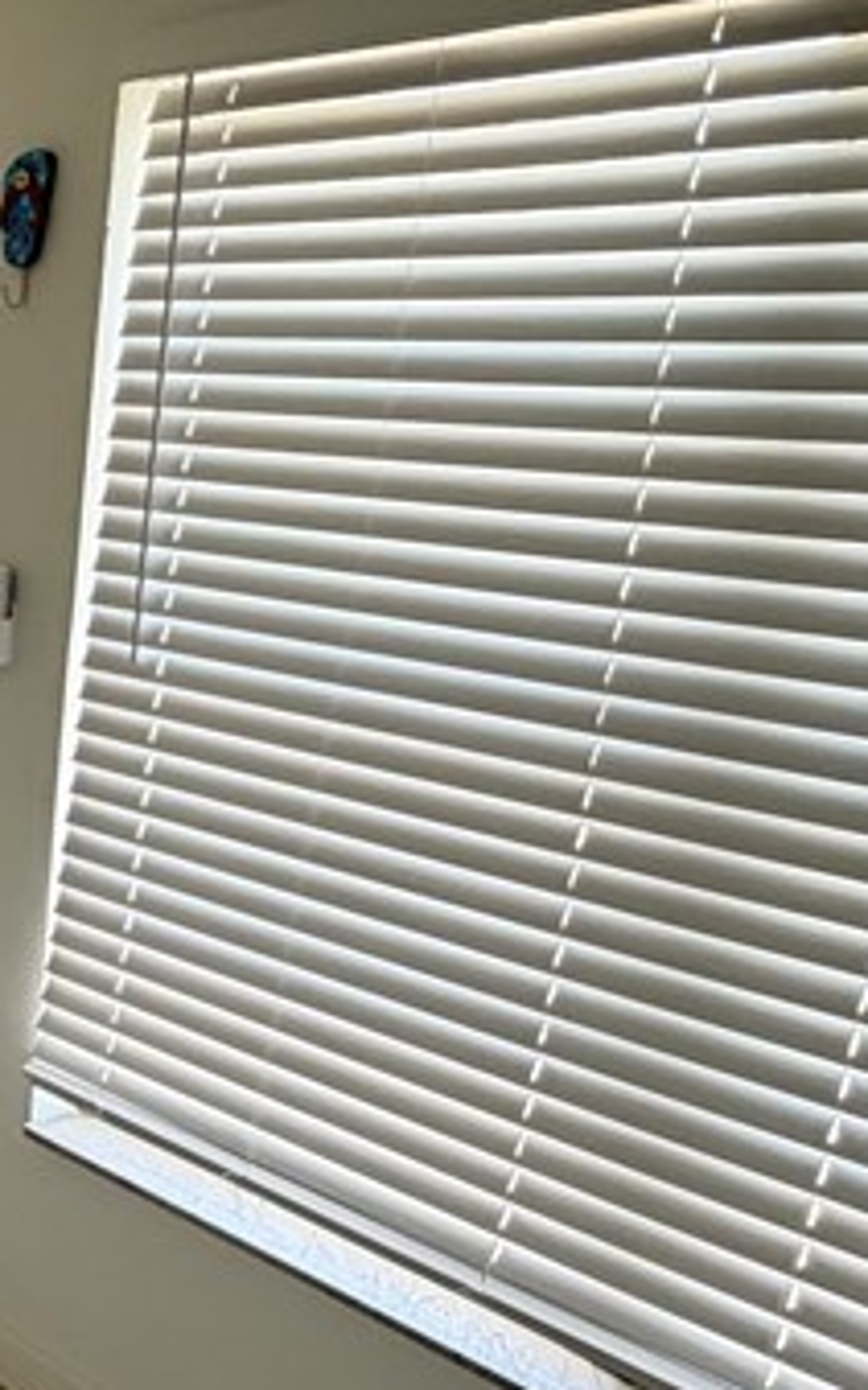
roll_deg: -3.2
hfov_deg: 25.3
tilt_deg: -14.4
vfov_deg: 44.2
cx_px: -210
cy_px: 818
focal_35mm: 45
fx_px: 1705
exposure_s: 1/120
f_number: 2.2
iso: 160
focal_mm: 2.22
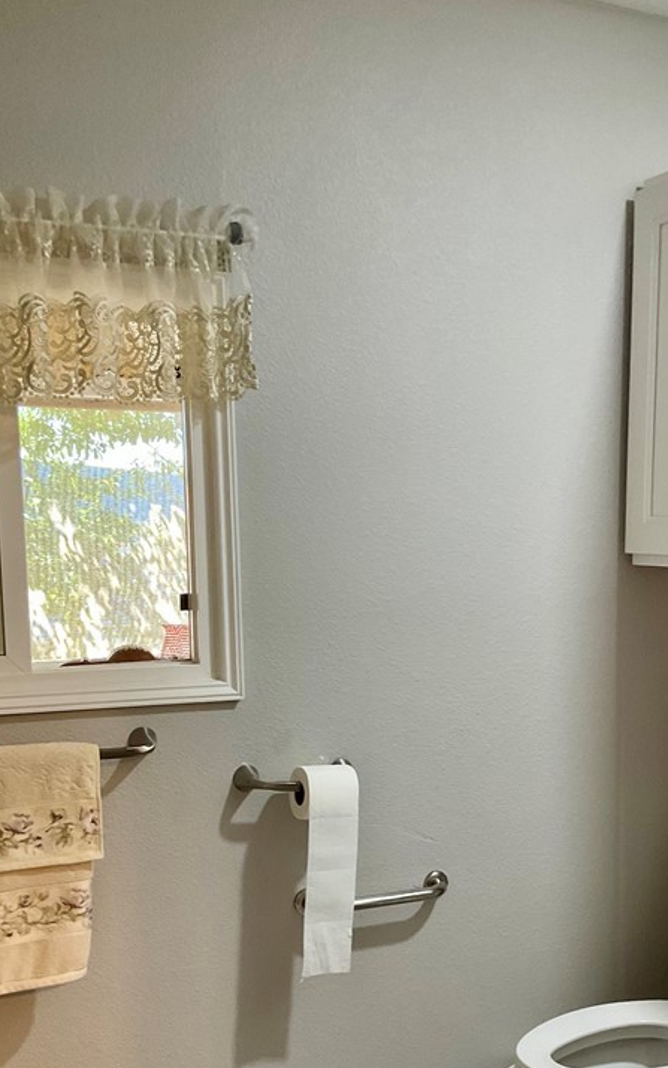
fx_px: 1281
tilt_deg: -7.5
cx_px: 459
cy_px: 704
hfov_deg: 29.0
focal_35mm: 44
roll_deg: +0.1
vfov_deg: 44.7
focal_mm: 3
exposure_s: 1/60
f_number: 1.8
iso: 100
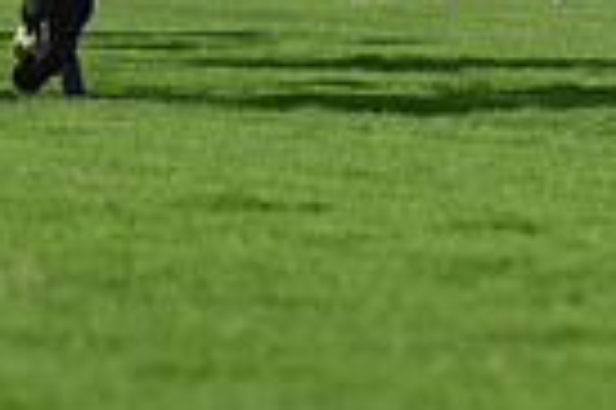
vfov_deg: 1.6
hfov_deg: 2.4
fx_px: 14510
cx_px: -144
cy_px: -403
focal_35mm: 849
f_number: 5
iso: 400
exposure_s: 1/2000
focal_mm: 200
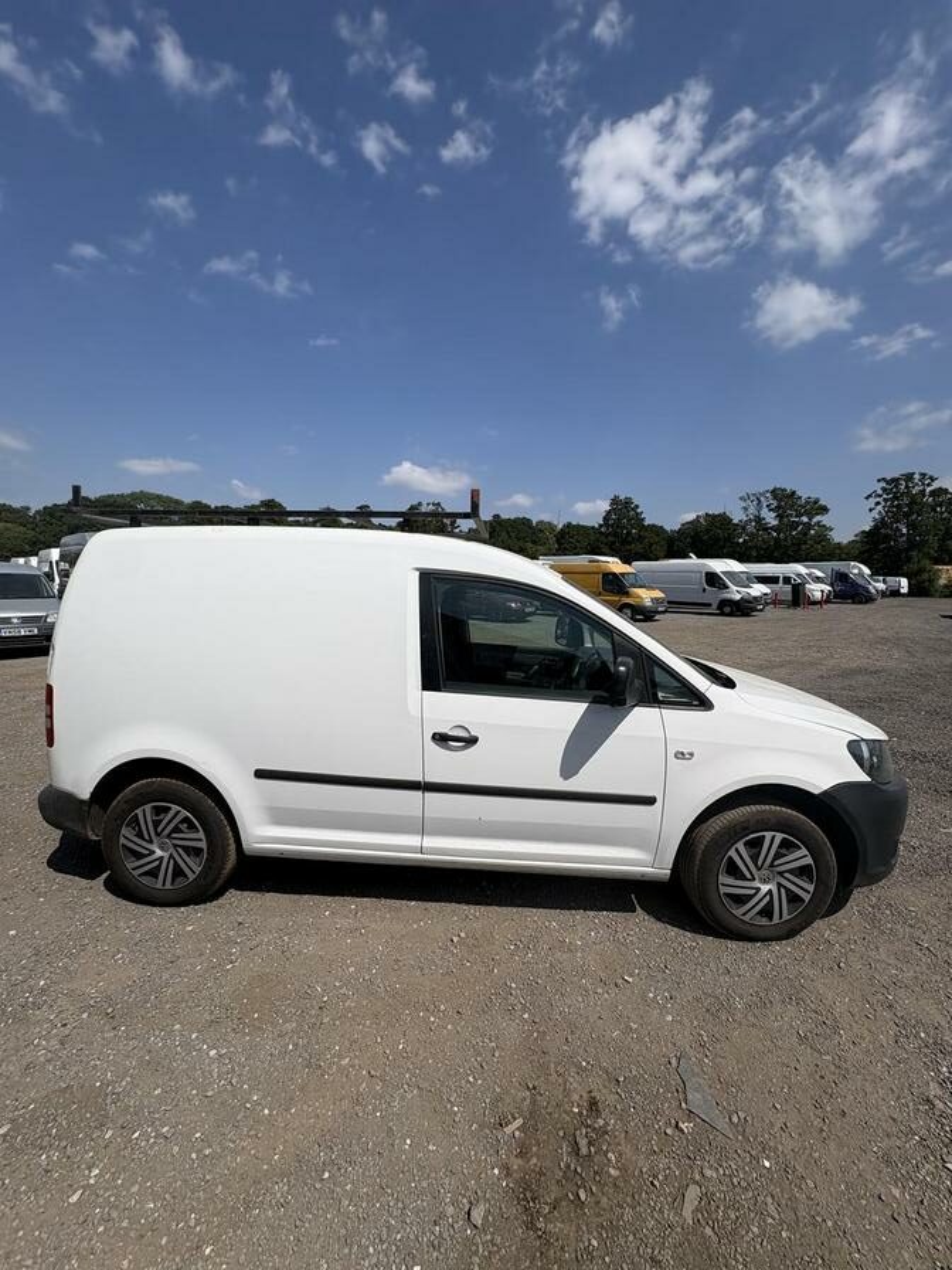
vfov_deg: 102.1
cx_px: 476
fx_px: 513
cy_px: 635
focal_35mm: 14
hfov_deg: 85.7
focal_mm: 2.22
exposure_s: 1/5263
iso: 50
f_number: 2.2
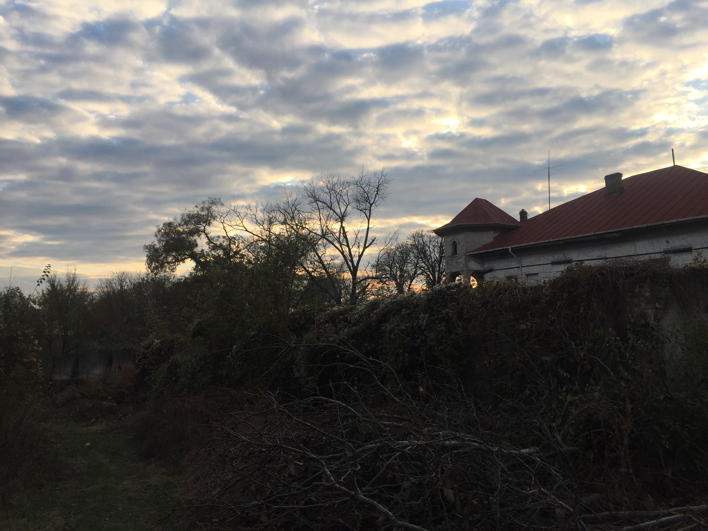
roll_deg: +0.1
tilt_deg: +6.0
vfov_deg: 48.2
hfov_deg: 61.7
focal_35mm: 29
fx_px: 593
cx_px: 354
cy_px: 266
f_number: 2.2
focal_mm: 4.15
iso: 32
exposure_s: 1/807
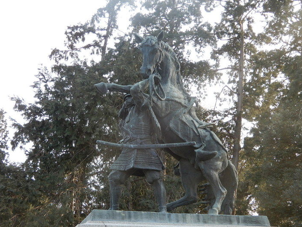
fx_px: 506
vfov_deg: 25.2
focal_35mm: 58
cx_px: 143
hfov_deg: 33.2
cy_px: 126
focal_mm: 8.9
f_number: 4
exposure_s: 1/60
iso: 80
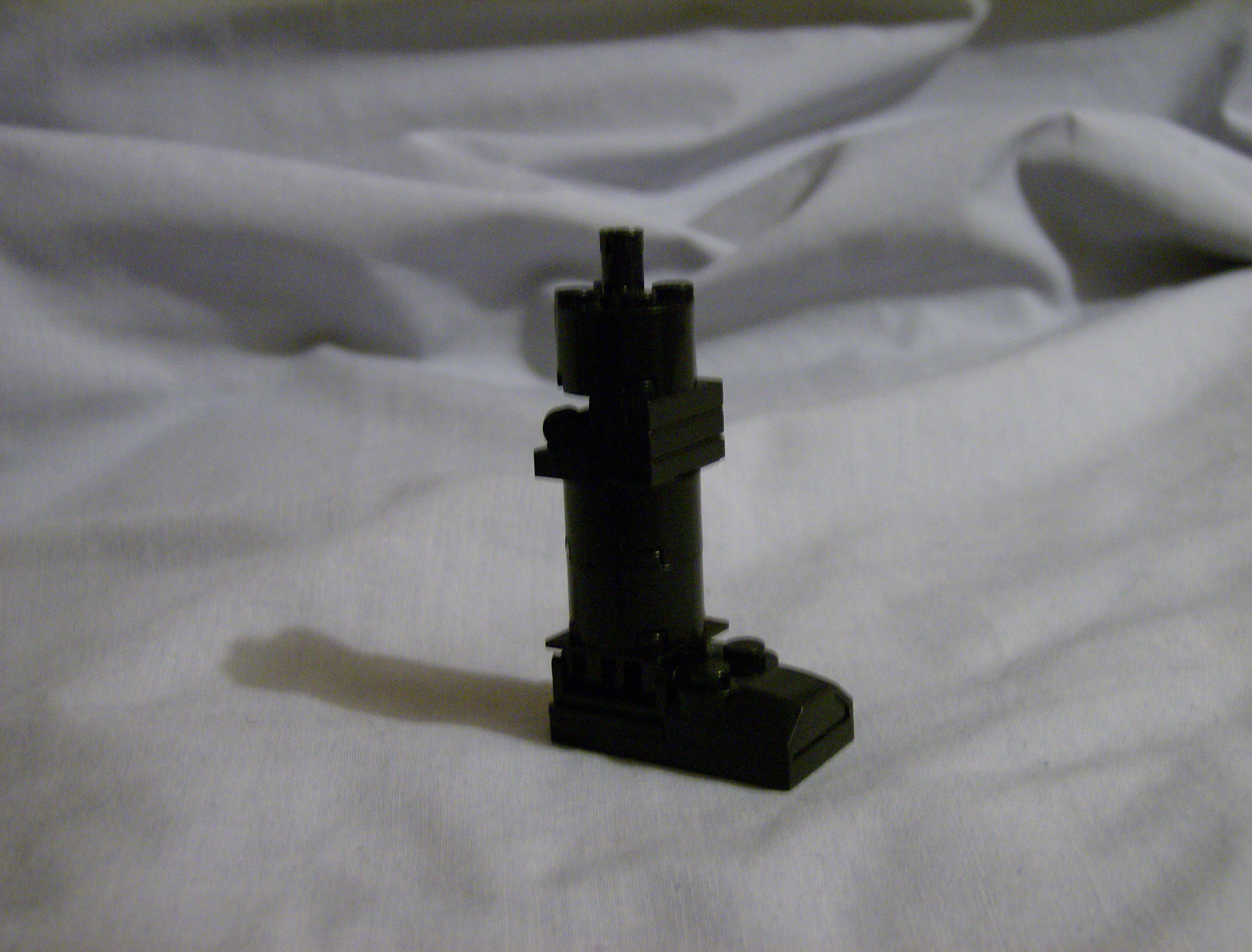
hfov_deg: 41.1
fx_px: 1672
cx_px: 626
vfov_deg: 31.8
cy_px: 476
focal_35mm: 46
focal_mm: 7.7
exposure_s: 1/10.2
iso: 200
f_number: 3.1
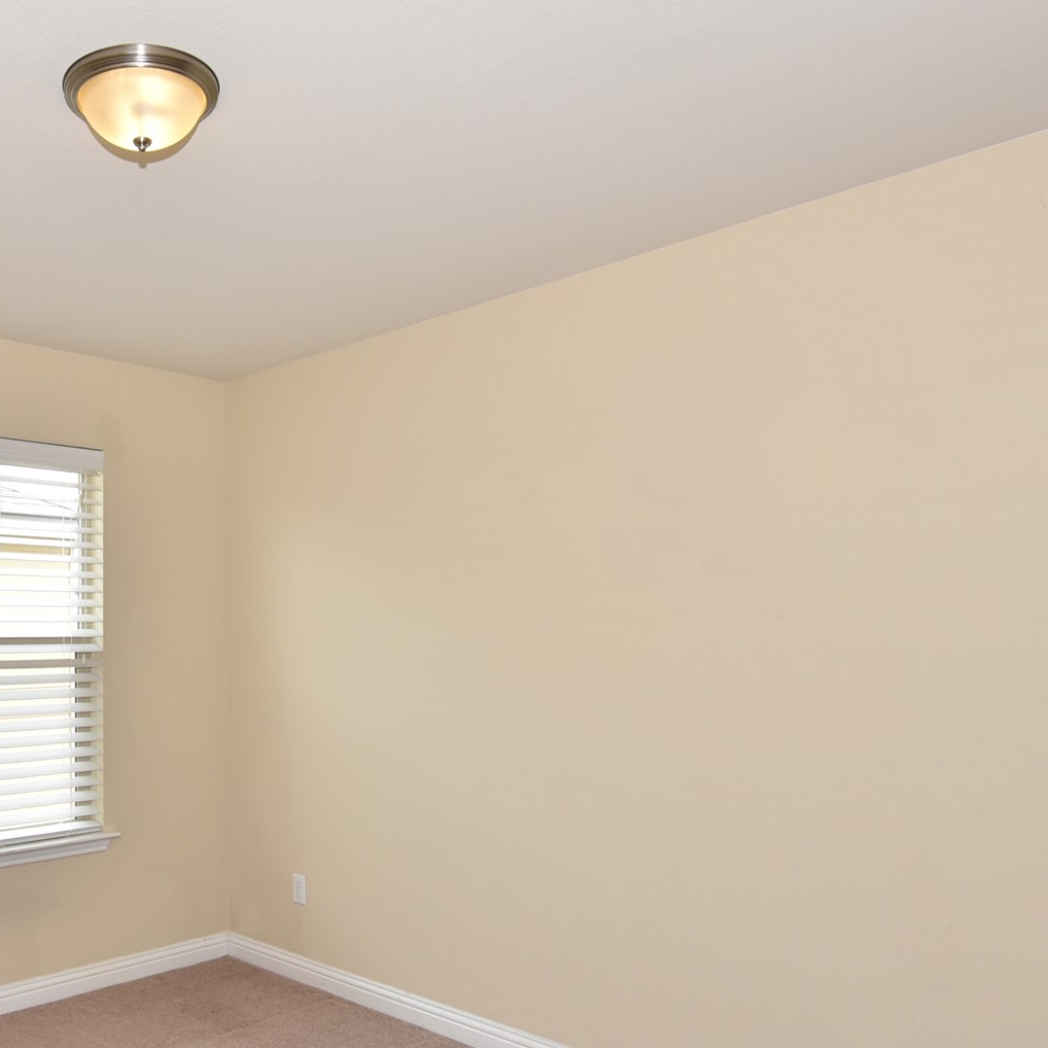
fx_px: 993
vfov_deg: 55.5
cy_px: 590
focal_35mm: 29
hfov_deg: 52.3
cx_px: 221
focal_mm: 16
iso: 640
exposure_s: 1/200
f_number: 5.6
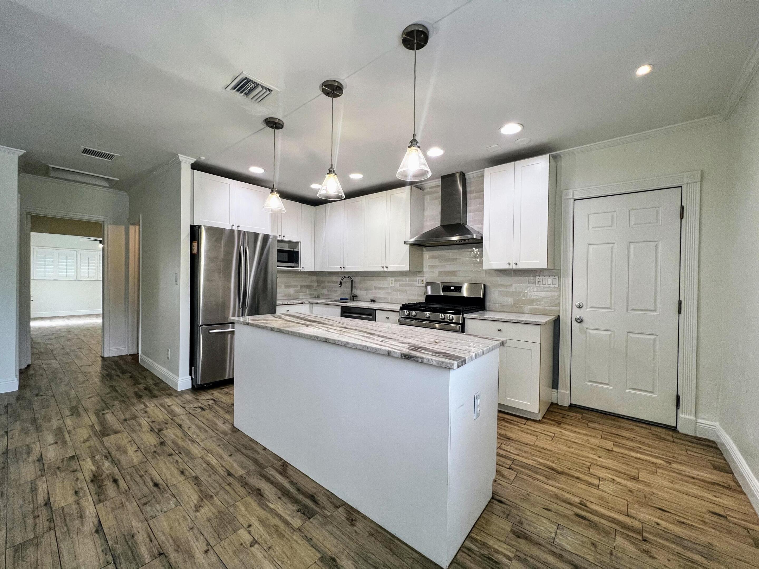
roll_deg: -0.6
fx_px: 285
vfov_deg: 89.9
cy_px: 284
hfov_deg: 106.2
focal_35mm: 13
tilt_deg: +0.3
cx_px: 380
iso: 200
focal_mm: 1.57
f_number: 1.8
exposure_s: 1/120
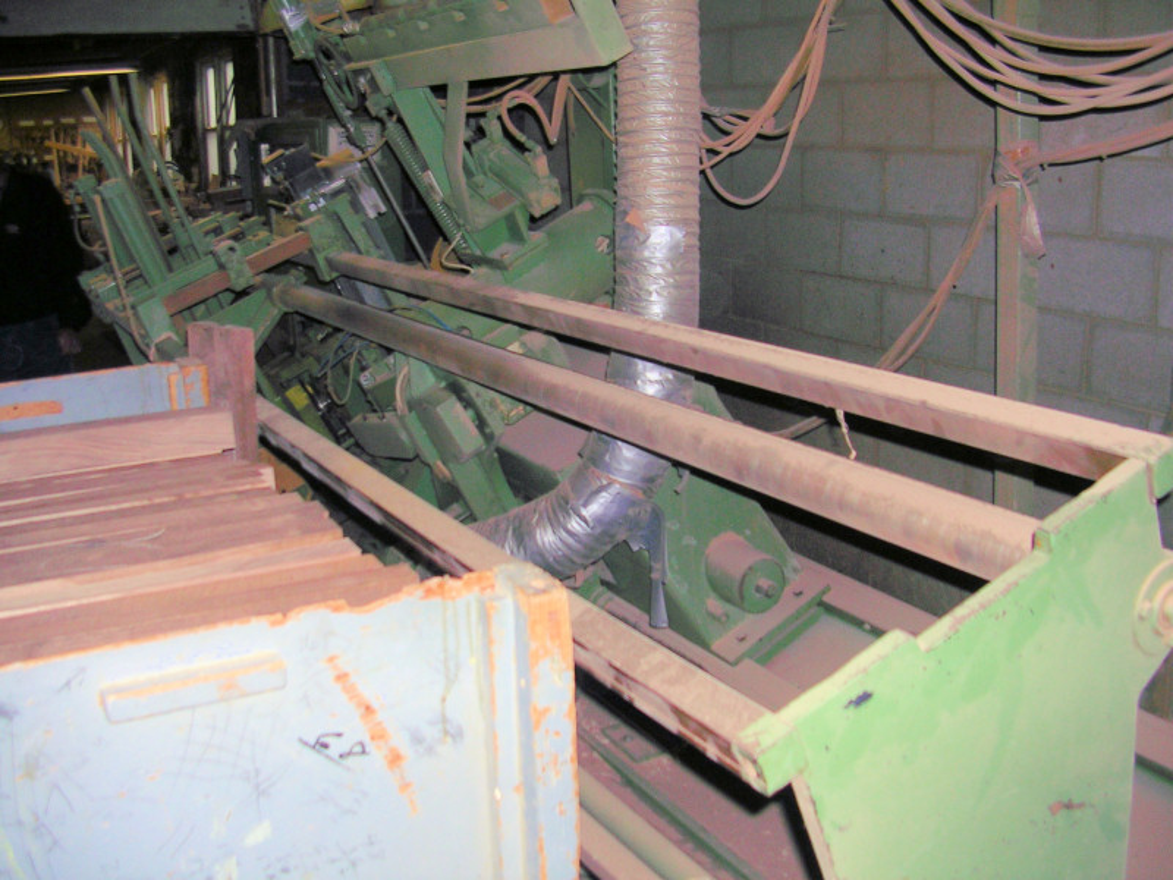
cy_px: 440
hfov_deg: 49.0
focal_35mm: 38
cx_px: 586
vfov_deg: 37.7
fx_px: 1288
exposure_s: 1/60.1
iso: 56
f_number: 2.8
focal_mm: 5.8
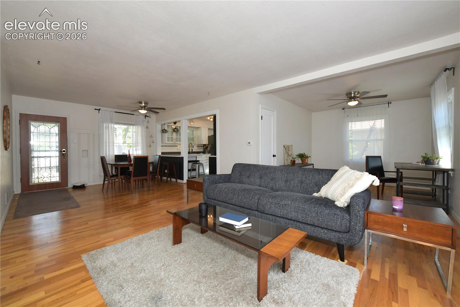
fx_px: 179
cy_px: 154
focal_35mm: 14
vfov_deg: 81.2
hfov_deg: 104.3
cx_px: 230
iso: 1250
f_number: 9
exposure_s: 1/250
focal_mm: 14
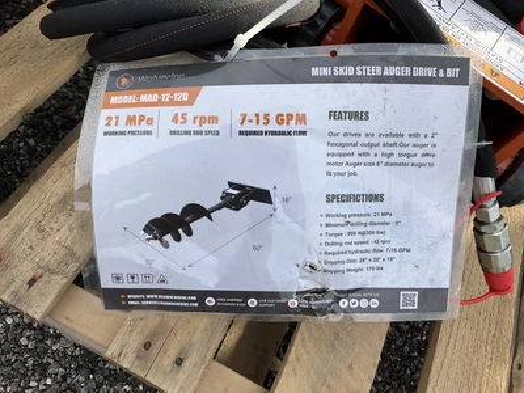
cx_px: 262
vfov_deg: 48.2
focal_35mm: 29
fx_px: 439
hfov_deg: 61.7
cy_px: 196
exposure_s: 1/683
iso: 25
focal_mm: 3
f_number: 1.8
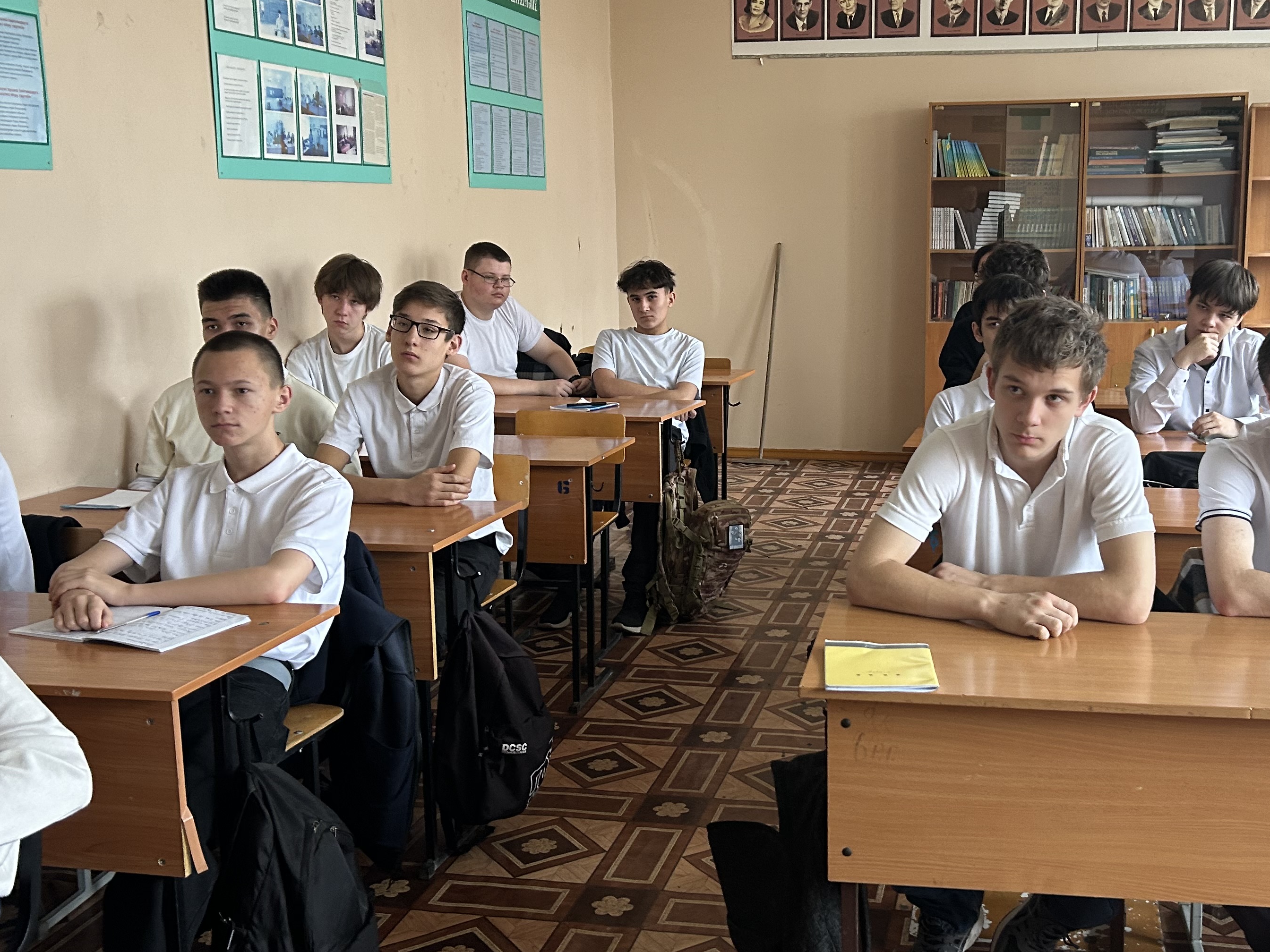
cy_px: 449
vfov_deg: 36.8
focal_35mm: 39
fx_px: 1431
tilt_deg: -10.0
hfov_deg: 47.5
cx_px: 778
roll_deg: +0.2
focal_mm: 5.7
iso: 160
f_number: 1.5
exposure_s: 1/60
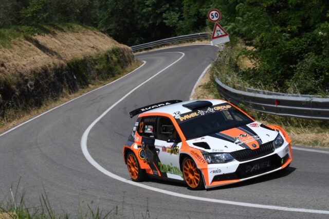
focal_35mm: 105
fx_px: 959
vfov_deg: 13.0
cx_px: 164
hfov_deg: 19.5
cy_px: 110
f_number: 13
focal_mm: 70
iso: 500
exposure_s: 1/640
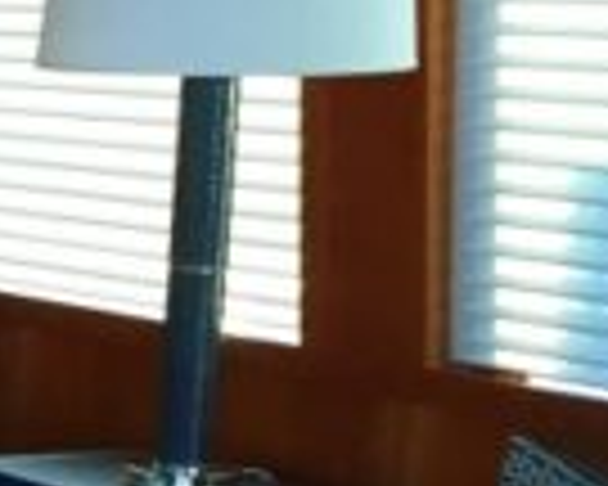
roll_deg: -1.2
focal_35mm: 161
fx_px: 2897
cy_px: 562
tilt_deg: -10.8
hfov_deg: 10.5
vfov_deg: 9.5
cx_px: -802
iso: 80
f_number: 2.2
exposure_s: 1/30
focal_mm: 4.15
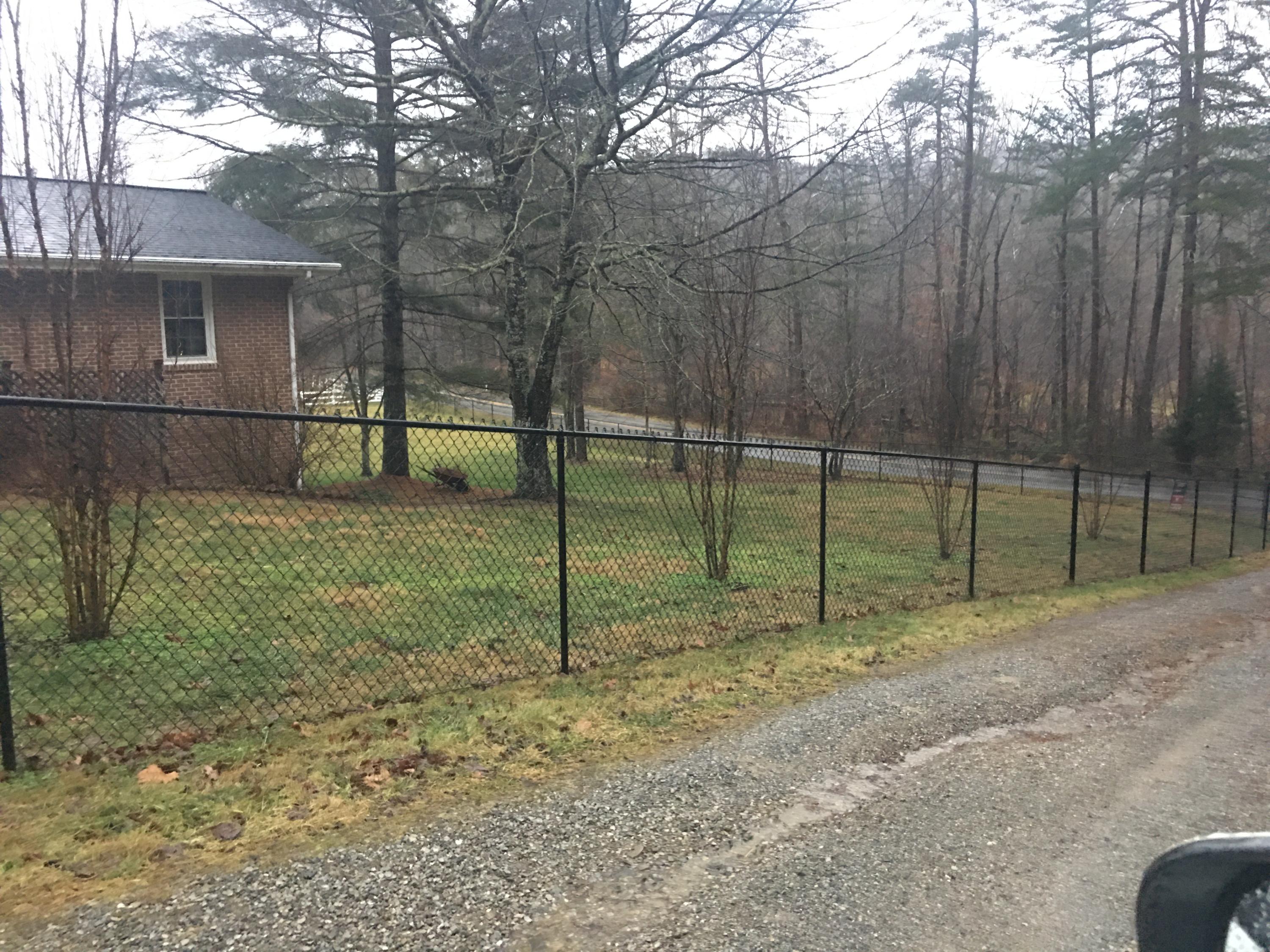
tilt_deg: -6.2
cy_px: 476
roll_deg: +0.1
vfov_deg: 48.2
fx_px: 1064
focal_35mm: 29
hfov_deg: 61.7
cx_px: 635
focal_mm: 4.15
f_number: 2.2
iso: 100
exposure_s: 1/4
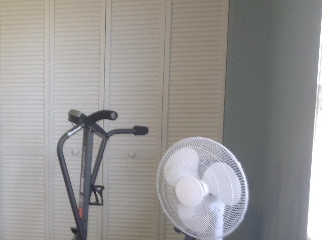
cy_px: 187
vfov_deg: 18.2
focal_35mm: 80
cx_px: -41
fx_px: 743
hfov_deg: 22.9
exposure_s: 1/15
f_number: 2.4
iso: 80
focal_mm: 4.28
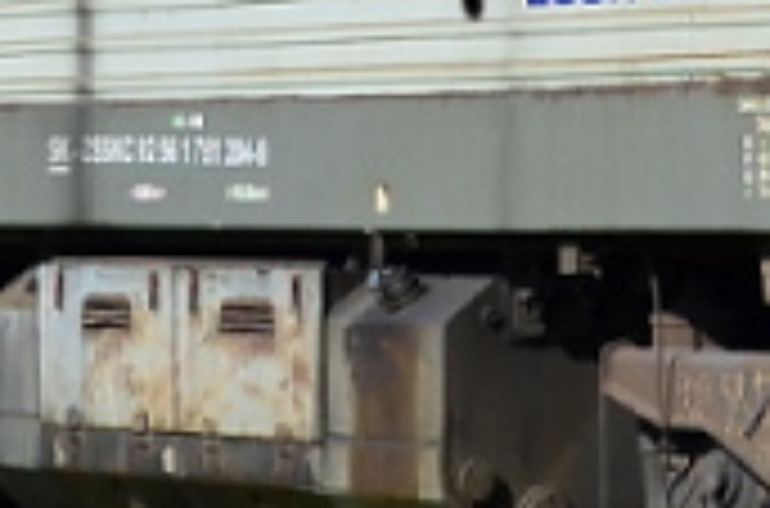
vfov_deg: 4.6
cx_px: 1067
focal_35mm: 294
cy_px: -436
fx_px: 6271
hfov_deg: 6.9
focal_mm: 28
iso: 125
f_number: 5.6
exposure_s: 1/750
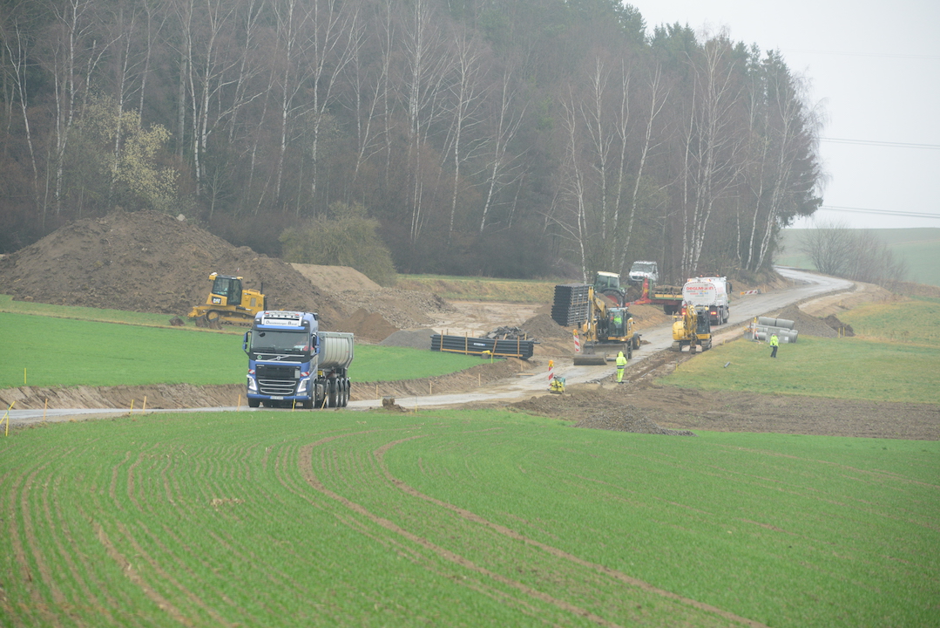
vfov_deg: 6.9
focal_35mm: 200
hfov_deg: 10.3
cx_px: 470
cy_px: 314
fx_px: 5223
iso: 1000
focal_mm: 200
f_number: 7.1
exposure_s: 1/200
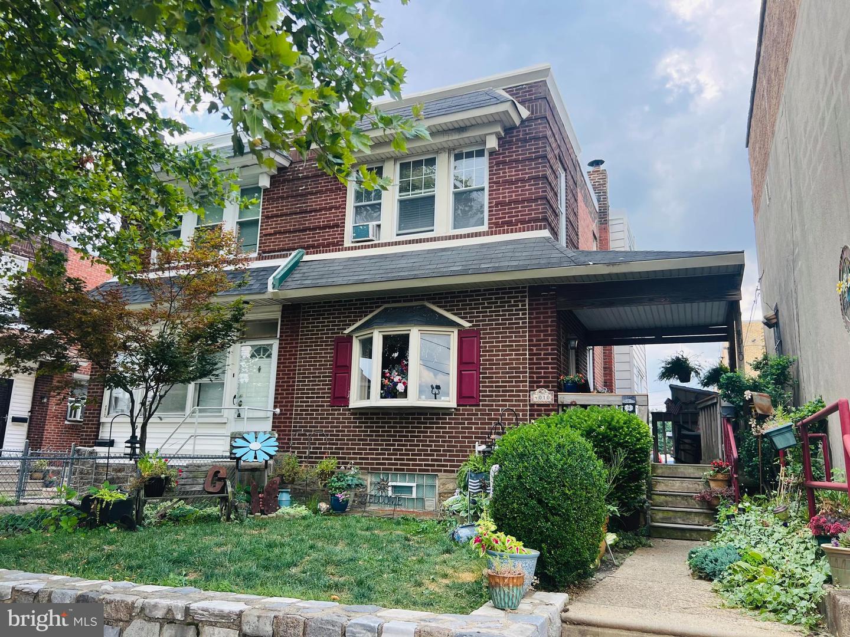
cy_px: 318
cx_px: 425
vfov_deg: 53.1
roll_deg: -2.0
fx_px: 638
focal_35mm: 26
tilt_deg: +11.8
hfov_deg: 67.3
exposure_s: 1/827
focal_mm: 5.7
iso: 50
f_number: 1.5
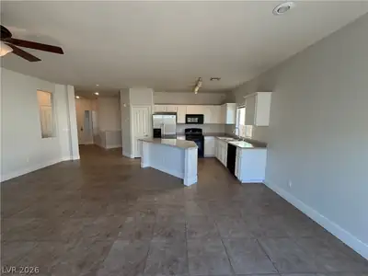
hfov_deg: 102.1
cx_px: 184
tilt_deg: -5.7
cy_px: 138
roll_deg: -0.9
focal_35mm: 14
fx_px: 149
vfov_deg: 85.7
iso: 125
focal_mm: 2.22
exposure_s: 1/120
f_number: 2.2
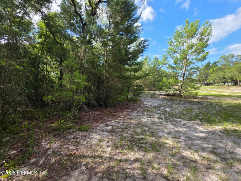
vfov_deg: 89.9
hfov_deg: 106.2
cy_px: 90
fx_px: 91
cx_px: 120
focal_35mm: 13
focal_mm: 2.2
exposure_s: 1/794
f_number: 1.9
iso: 40
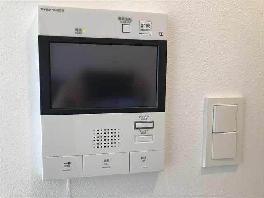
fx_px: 214
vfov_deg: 49.7
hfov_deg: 63.4
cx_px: 132
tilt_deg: -6.4
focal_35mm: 28
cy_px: 99
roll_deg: +0.3
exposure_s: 1/33
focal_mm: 3.99
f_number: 1.8
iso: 25
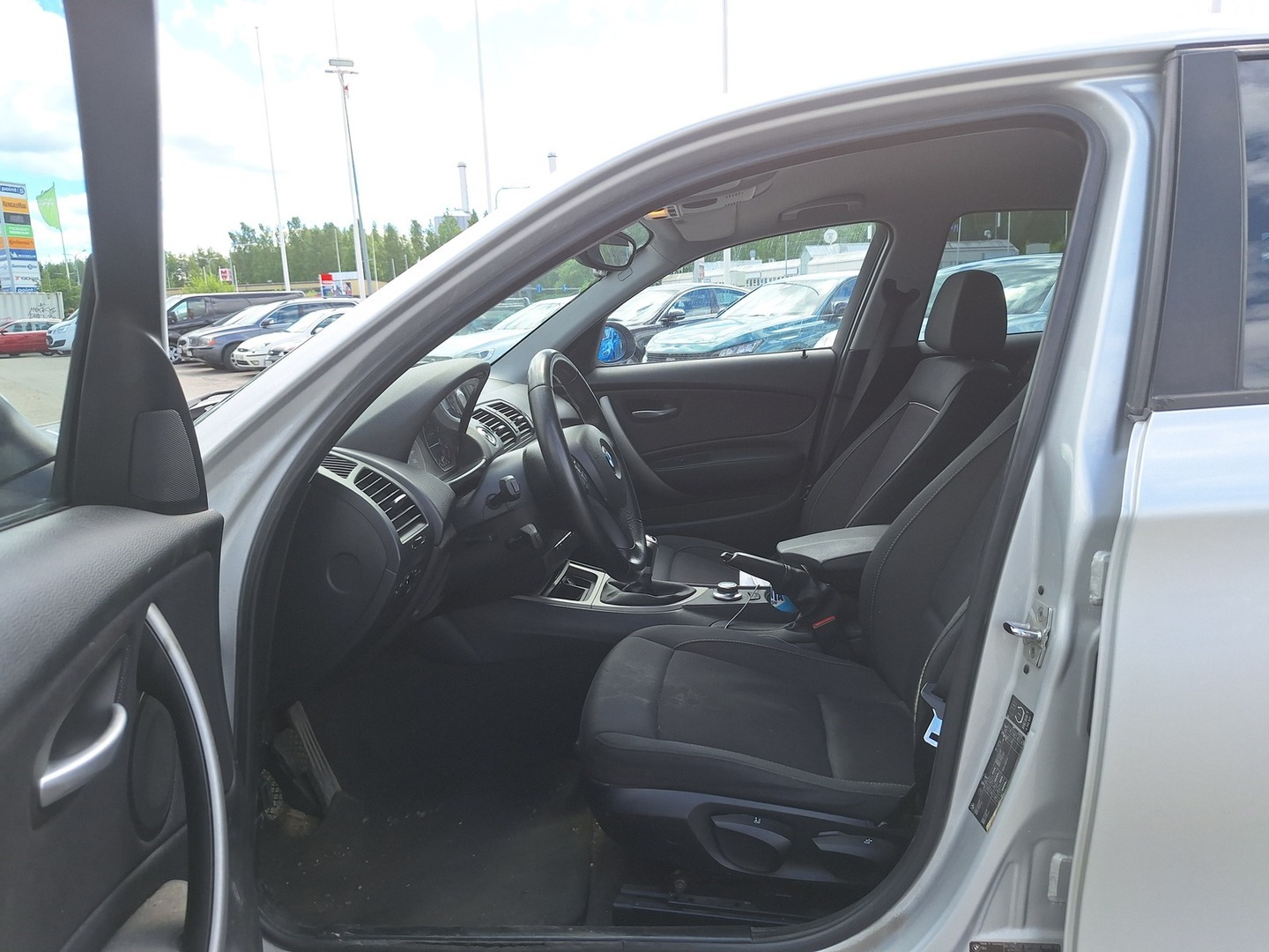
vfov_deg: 58.9
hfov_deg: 73.9
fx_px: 843
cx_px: 634
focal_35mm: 23
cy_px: 476
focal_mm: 5.54
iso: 40
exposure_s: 1/791
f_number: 1.8
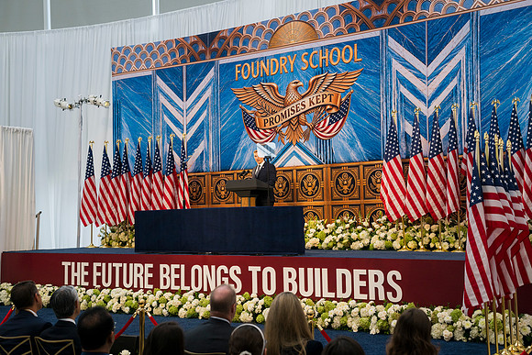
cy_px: 178
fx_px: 650
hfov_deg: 44.5
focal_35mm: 44
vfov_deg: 30.5
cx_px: 266
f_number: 4
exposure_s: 1/160
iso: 500
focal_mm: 44
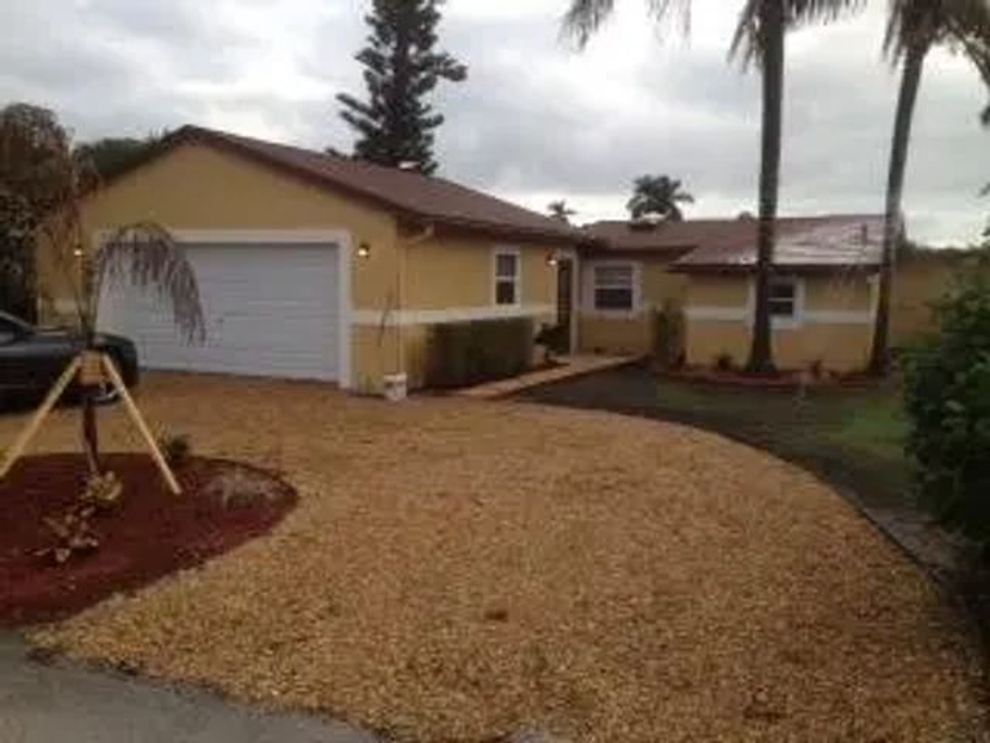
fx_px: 1001
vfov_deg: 40.7
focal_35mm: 35
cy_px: 372
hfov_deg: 52.6
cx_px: 495
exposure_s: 1/699
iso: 64
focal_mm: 4.28
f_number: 2.4
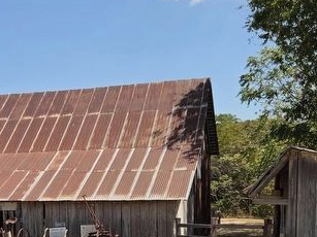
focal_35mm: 60
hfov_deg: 31.5
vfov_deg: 23.7
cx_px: 73
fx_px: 549
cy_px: 214
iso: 80
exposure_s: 1/4364
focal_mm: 5.4
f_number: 1.8
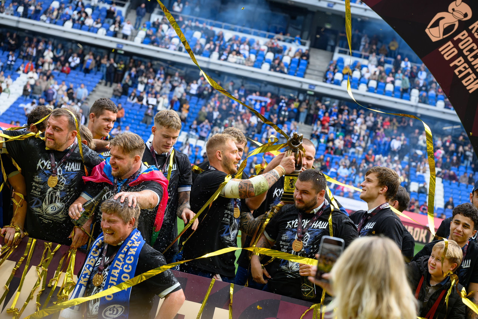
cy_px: 160
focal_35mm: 100
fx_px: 1328
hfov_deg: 20.4
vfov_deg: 13.7
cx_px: 239
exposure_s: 1/640
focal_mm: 100
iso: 720
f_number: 5.6
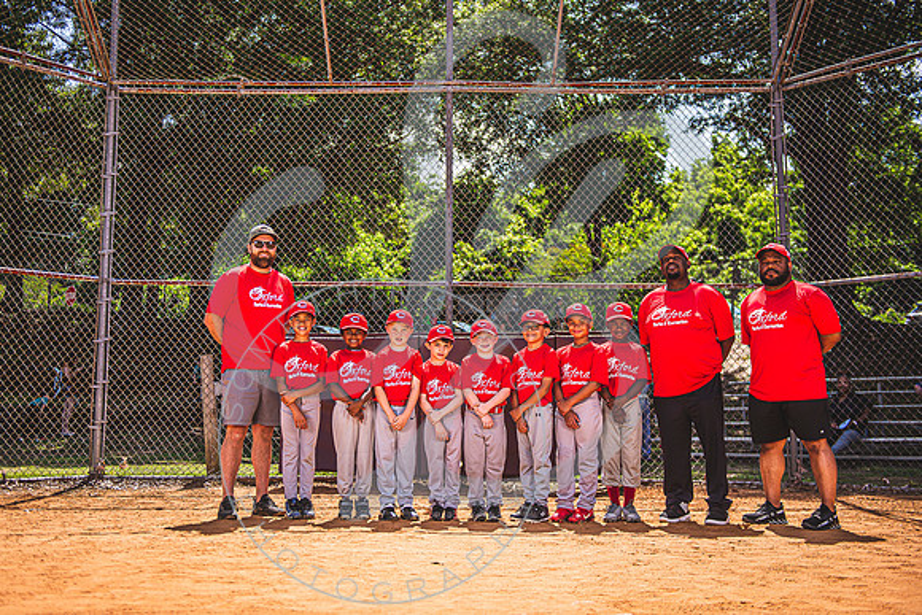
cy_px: 281
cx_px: 421
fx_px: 1059
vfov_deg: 32.4
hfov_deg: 47.0
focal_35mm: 41
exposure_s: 1/1600
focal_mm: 38
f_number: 5.6
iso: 100
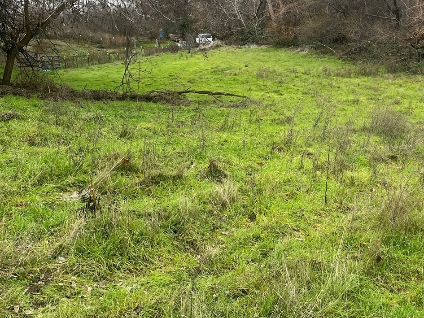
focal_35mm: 44
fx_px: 539
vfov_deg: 32.6
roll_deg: +3.4
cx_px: 323
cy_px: 105
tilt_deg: -8.9
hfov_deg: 41.5
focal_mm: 5.1
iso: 50
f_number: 1.6
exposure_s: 1/342
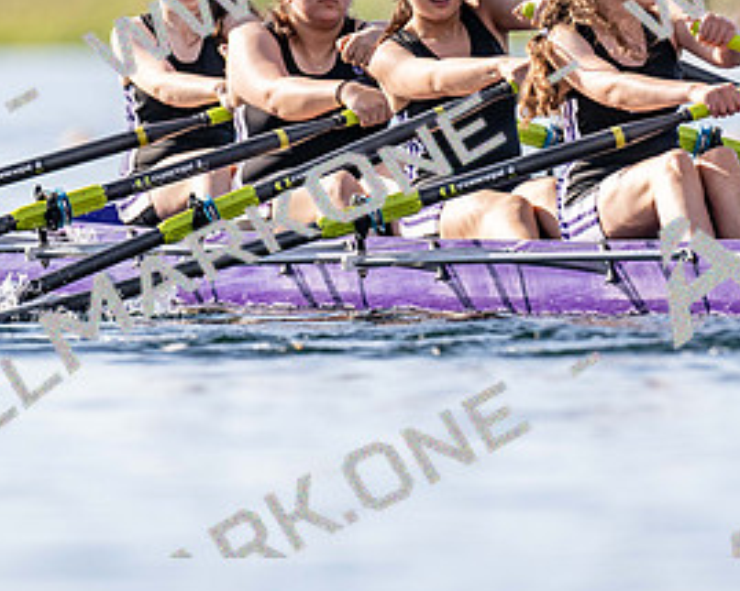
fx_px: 26556
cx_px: 424
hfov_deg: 1.6
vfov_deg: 1.3
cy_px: 87
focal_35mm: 1213
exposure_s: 1/2500
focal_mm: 600
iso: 720
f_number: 5.6
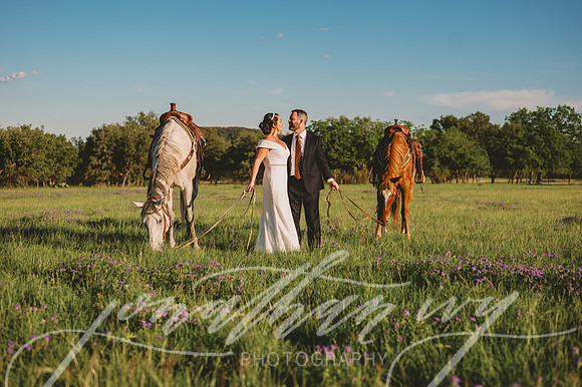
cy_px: 194
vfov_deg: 27.0
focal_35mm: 50
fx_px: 808
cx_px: 291
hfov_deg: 39.6
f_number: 2.8
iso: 80
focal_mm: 50
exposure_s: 1/1600
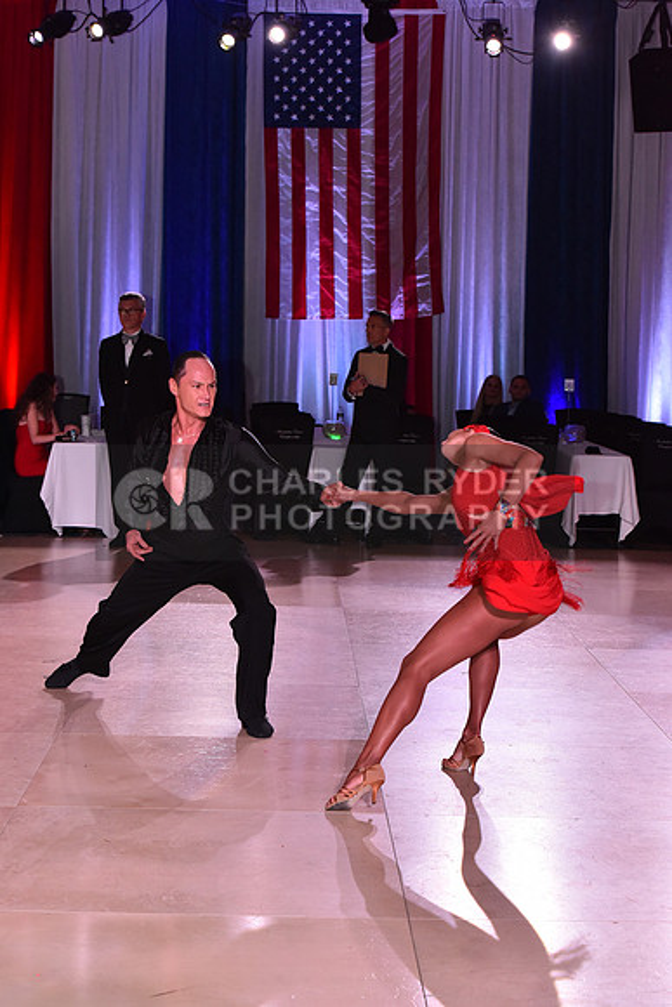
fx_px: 1959
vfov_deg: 28.8
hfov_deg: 19.5
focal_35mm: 70
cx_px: 336
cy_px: 504
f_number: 8
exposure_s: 1/320
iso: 2500
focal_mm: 70
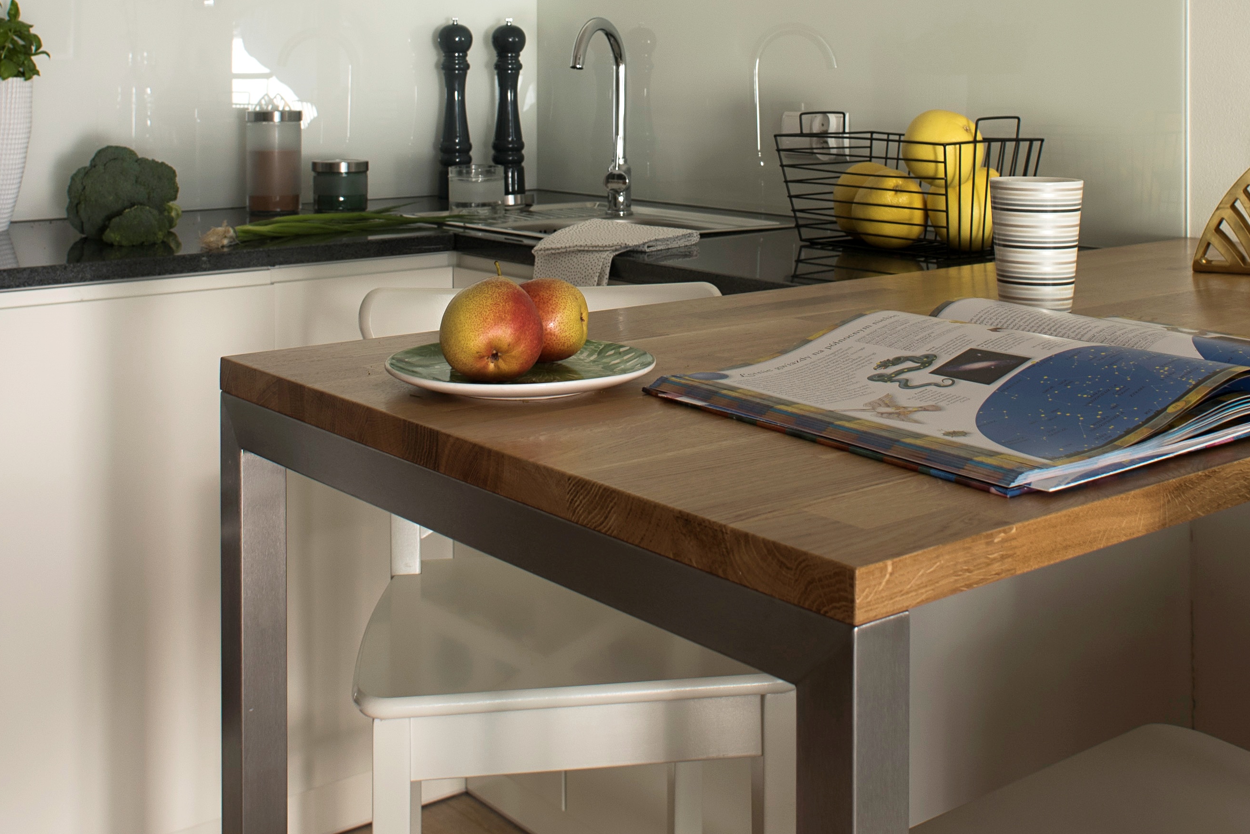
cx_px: 653
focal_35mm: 46
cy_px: 57
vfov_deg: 28.0
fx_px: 1598
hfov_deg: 42.7
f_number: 8
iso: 400
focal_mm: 20
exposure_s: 1/60
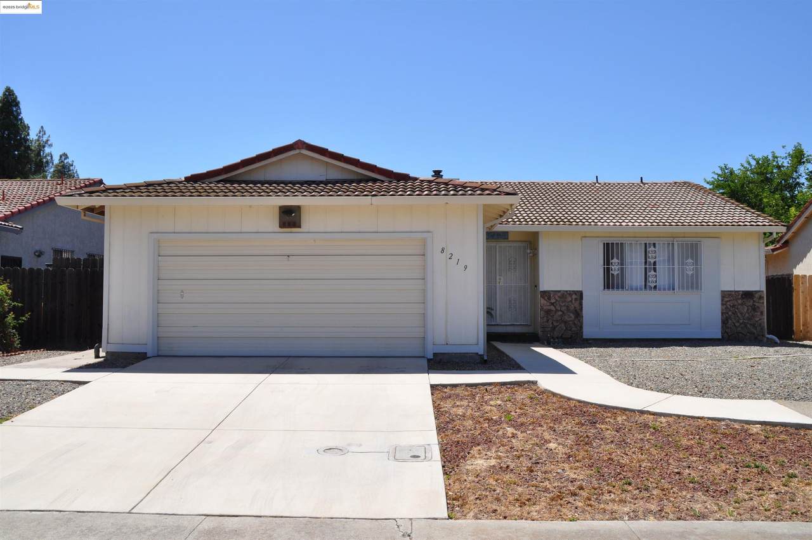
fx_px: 743
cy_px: 270
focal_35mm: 33
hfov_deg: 57.3
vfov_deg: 39.9
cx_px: 406
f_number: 9.5
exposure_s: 1/350
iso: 200
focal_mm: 22
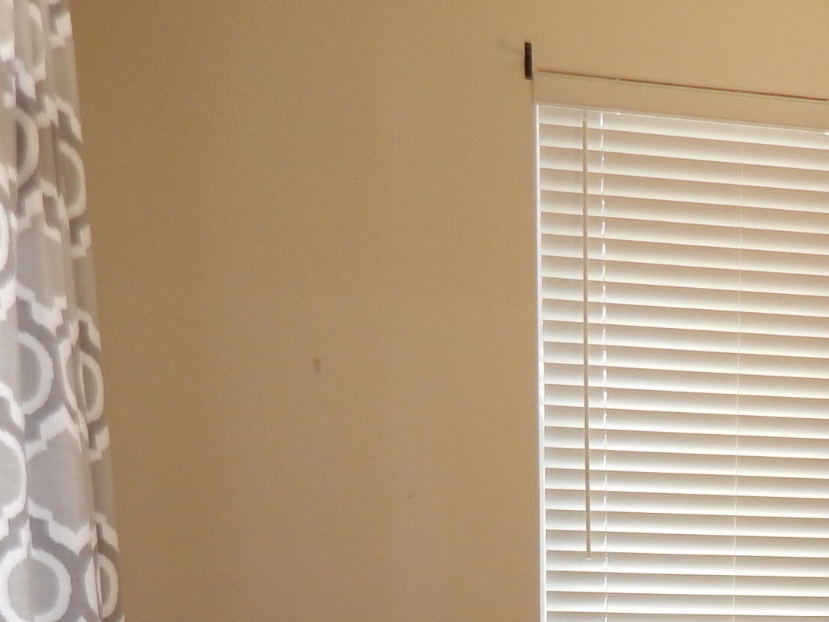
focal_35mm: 63
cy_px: 807
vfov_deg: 21.1
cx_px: 842
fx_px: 1509
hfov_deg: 28.7
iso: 140
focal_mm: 4
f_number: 3
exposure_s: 1/30
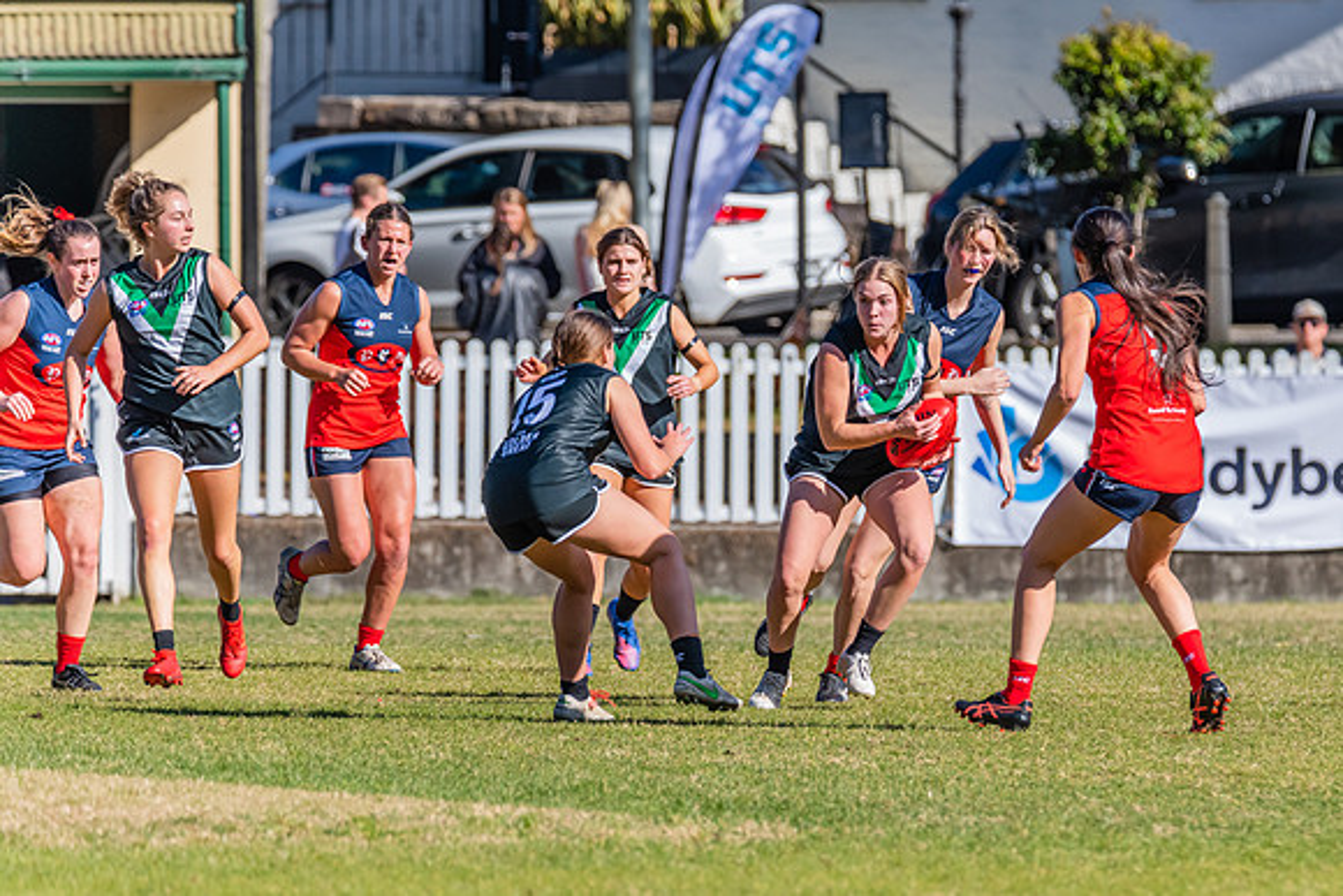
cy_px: 569
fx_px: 20255
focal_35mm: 543
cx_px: 864
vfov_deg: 2.5
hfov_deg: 3.8
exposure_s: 1/1600
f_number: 9
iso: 800
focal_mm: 420
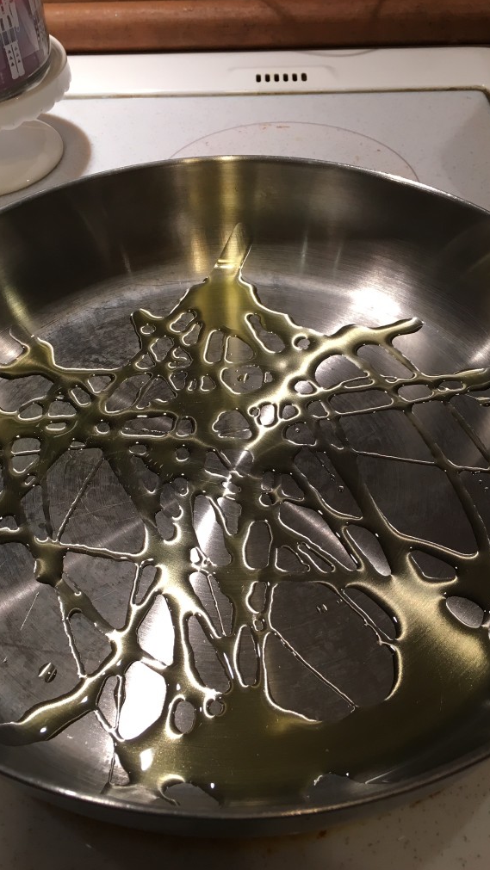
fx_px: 739
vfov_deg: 61.0
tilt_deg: -48.9
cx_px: 239
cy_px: 430
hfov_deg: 36.7
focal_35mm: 32
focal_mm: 4.15
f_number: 2.2
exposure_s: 1/30
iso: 25
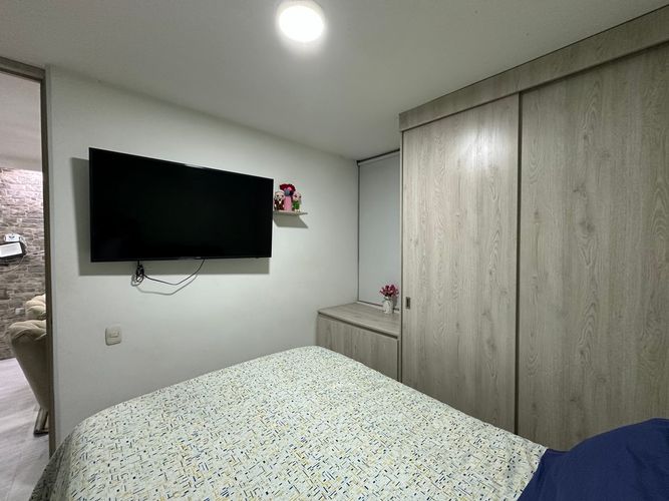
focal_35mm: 14
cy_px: 250
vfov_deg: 85.7
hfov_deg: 102.1
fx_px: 271
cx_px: 334
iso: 320
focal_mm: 2.22
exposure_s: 1/60
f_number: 2.2
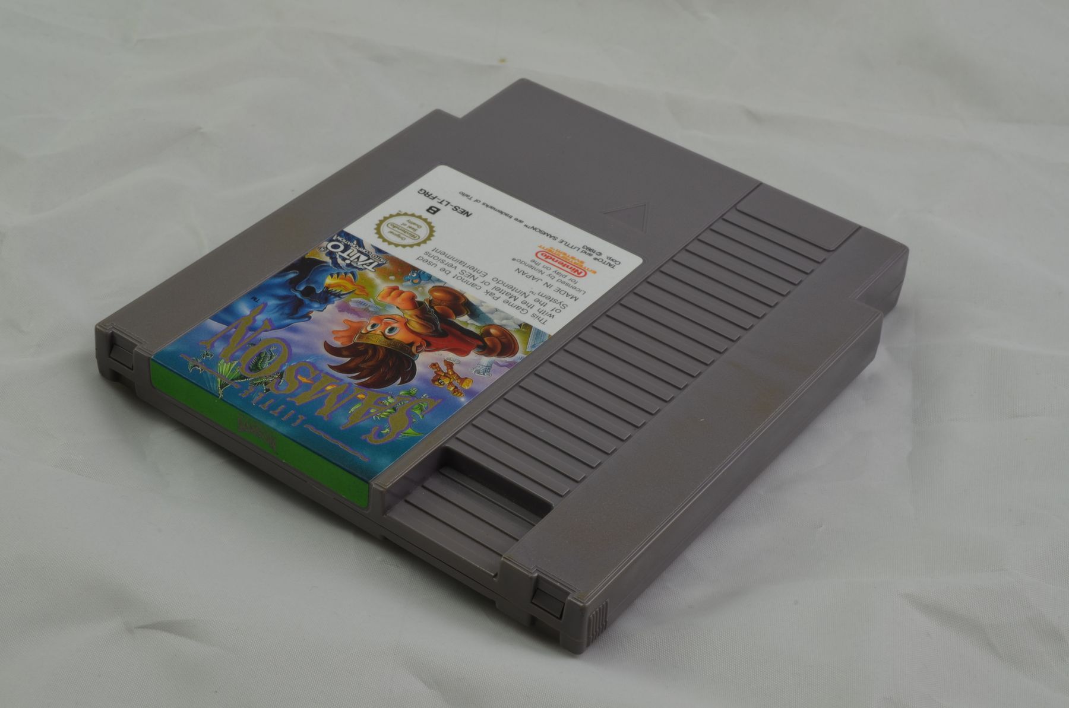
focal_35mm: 60
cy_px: 354
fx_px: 1778
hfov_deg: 33.5
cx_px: 534
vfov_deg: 22.5
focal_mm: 40
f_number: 20
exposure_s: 1/2.5
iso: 100
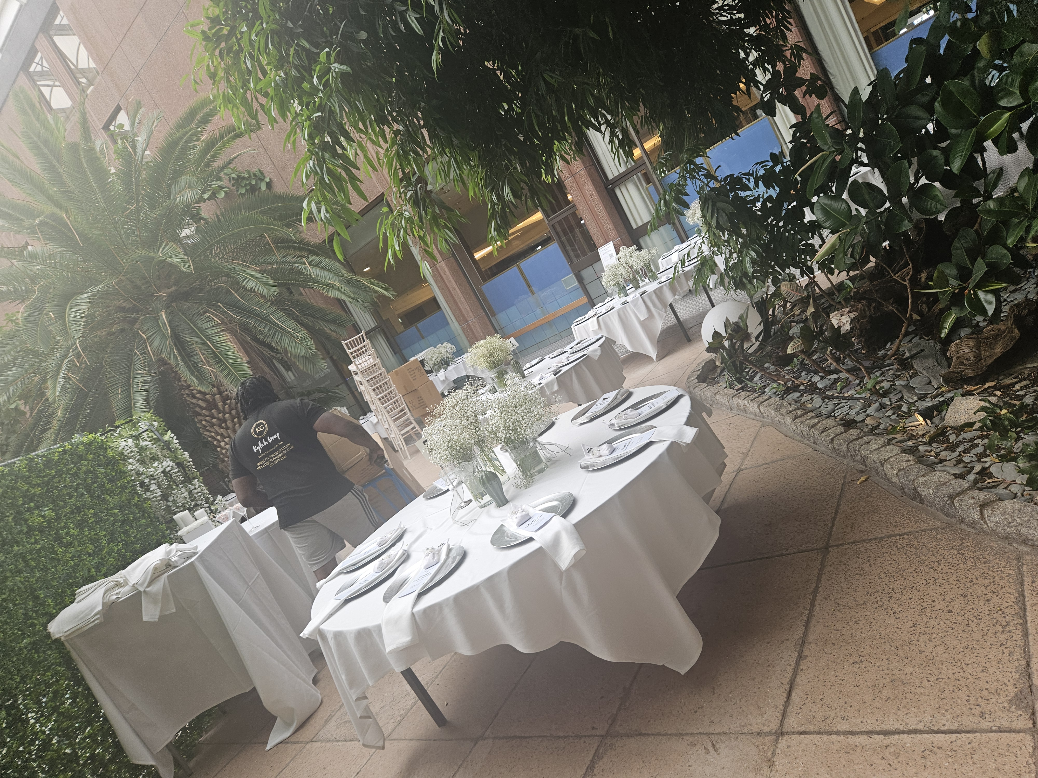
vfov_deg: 58.9
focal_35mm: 23
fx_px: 690
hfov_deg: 73.9
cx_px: 519
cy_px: 389
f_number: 1.8
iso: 64
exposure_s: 1/180
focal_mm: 5.4
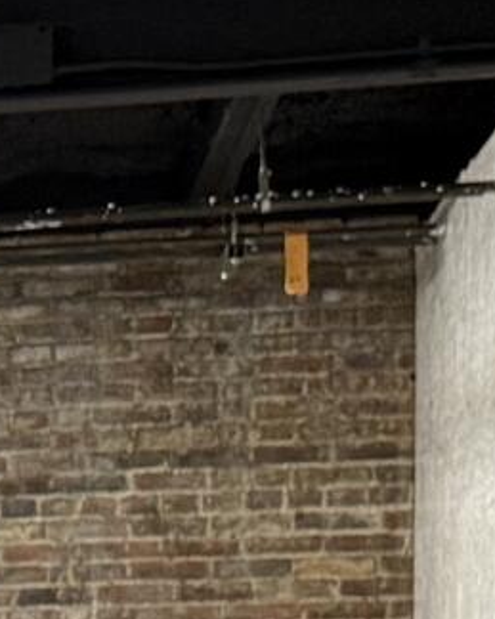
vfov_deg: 8.7
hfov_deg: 5.8
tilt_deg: -3.5
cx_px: -1686
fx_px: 3976
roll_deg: +0.7
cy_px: 976
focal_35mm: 217
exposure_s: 1/60
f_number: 1.78
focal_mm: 6.76
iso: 125
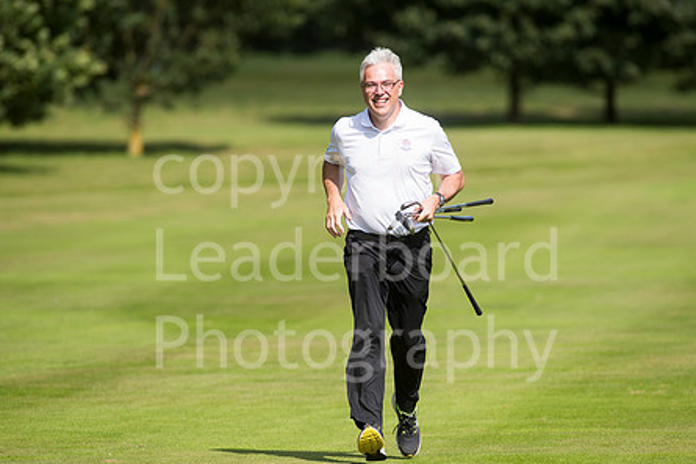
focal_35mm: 391
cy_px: 269
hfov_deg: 5.3
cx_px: 358
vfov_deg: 3.5
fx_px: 7561
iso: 200
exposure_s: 1/1250
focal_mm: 300
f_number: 5
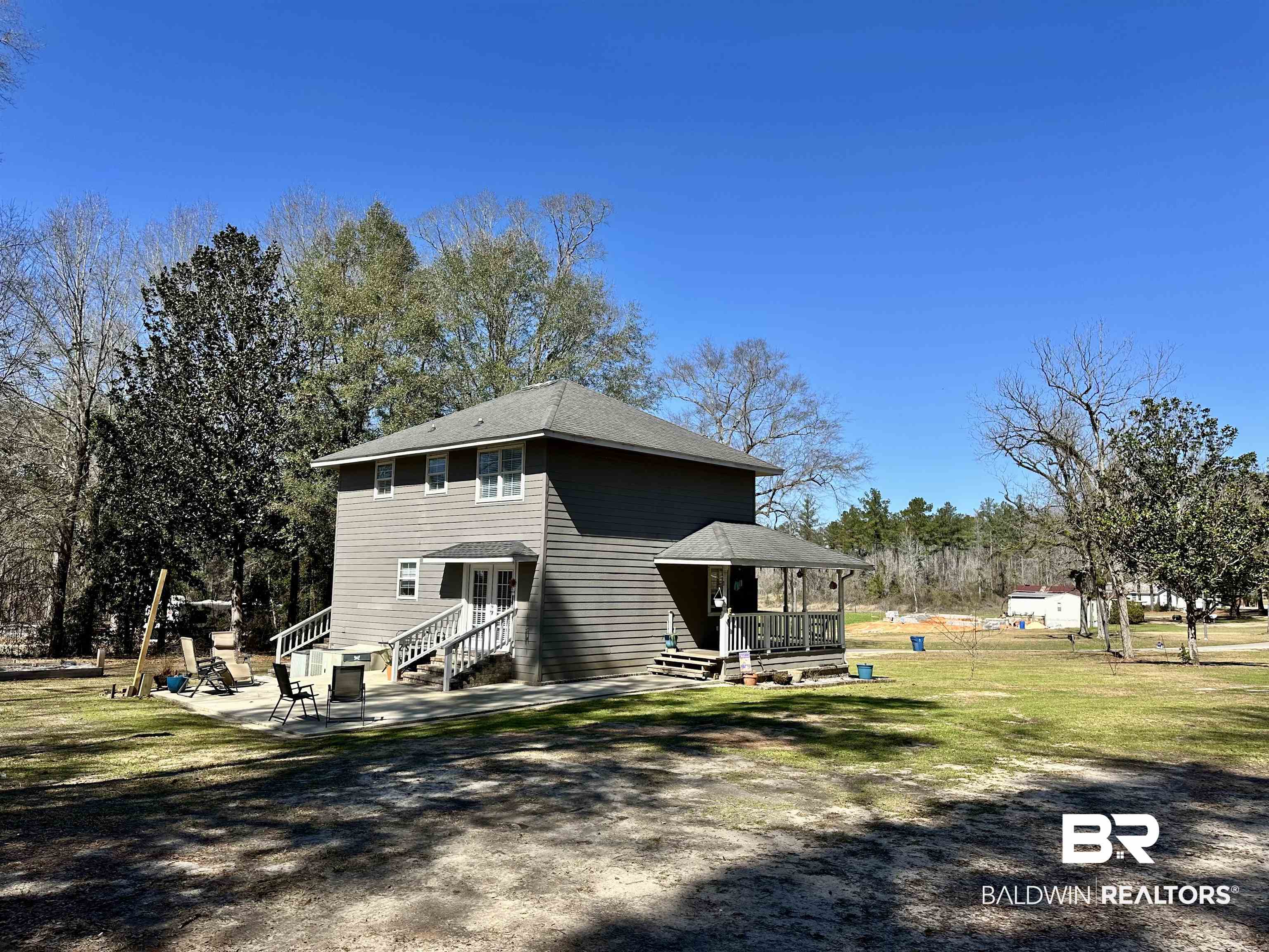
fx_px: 880
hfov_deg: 71.6
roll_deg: -1.6
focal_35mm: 24
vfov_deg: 56.8
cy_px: 476
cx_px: 634
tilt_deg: +7.1
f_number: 1.78
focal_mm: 6.86
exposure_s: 1/3597
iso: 80
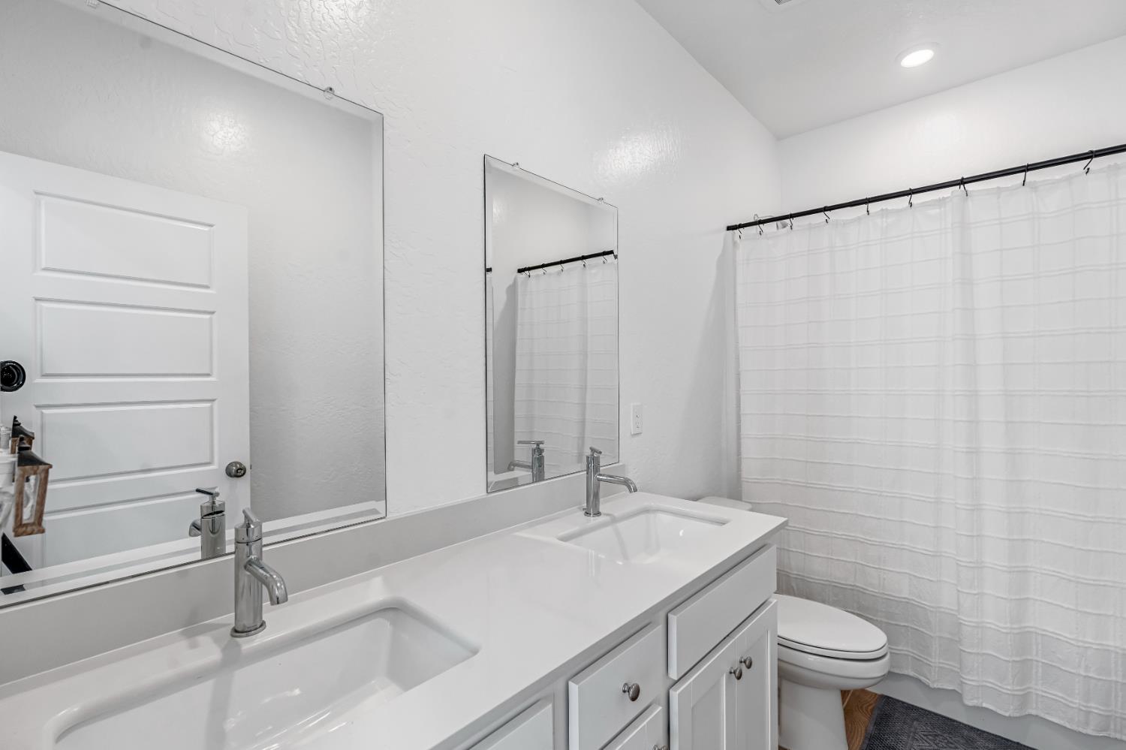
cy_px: 375
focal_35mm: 16
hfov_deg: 96.8
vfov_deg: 73.7
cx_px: 563
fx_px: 500
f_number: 7.1
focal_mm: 16
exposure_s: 1/13
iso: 640
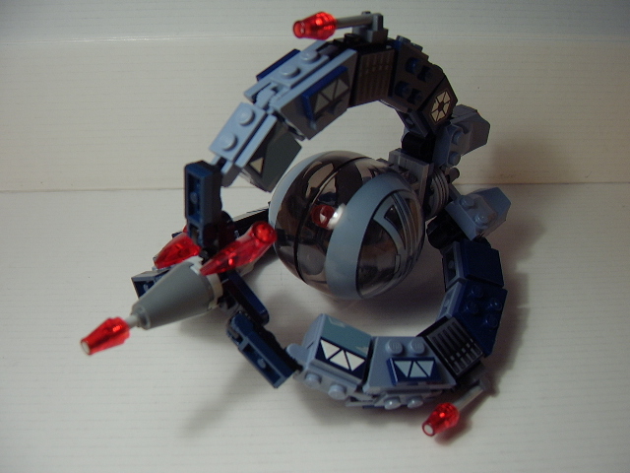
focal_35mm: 31
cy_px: 236
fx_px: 564
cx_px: 315
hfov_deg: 58.4
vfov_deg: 45.4
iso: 100
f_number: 2.7
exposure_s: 1/65
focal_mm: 8.13
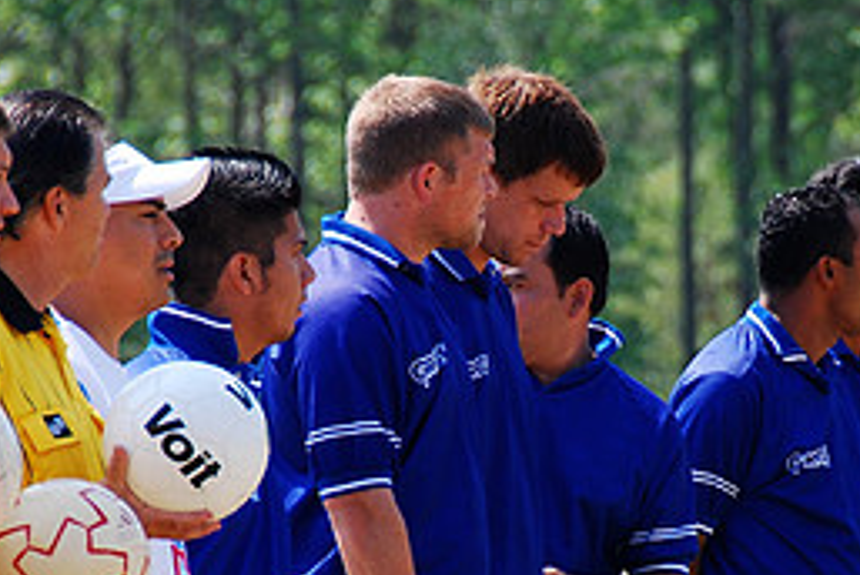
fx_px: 16215
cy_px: 515
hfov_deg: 3.0
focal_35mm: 678
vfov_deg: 2.0
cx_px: 572
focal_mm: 200
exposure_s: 1/160
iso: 100
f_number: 5.6
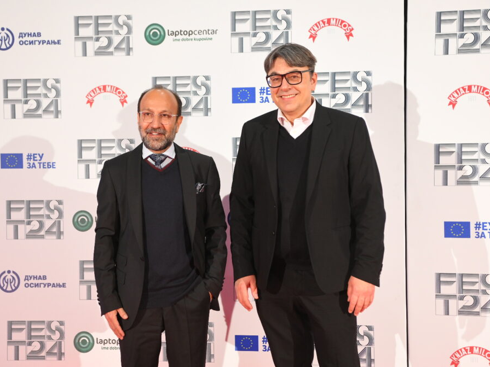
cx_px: 226
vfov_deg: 22.2
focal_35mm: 66
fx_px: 934
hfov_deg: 29.4
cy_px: 182
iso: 2500
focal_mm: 60
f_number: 4
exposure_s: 1/320
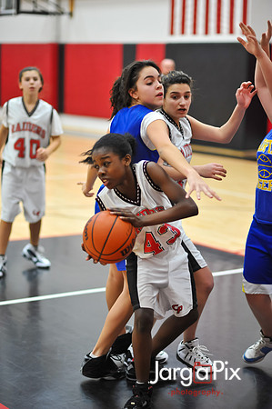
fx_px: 965
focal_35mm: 85
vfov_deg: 23.9
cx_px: 136
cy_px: 204
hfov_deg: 16.0
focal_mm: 85
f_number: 2
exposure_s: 1/500
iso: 2000
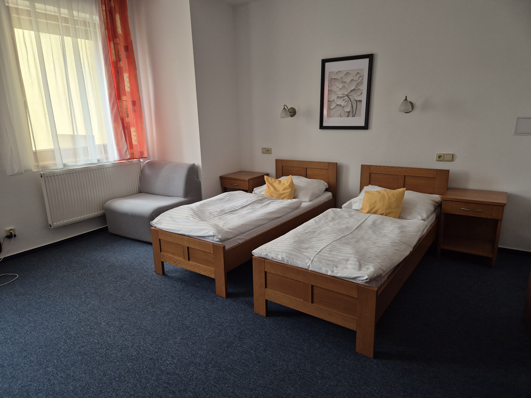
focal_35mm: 23
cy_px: 199
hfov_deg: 73.9
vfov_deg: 58.9
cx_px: 266
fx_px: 353
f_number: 1.8
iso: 500
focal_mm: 5.4
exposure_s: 1/100
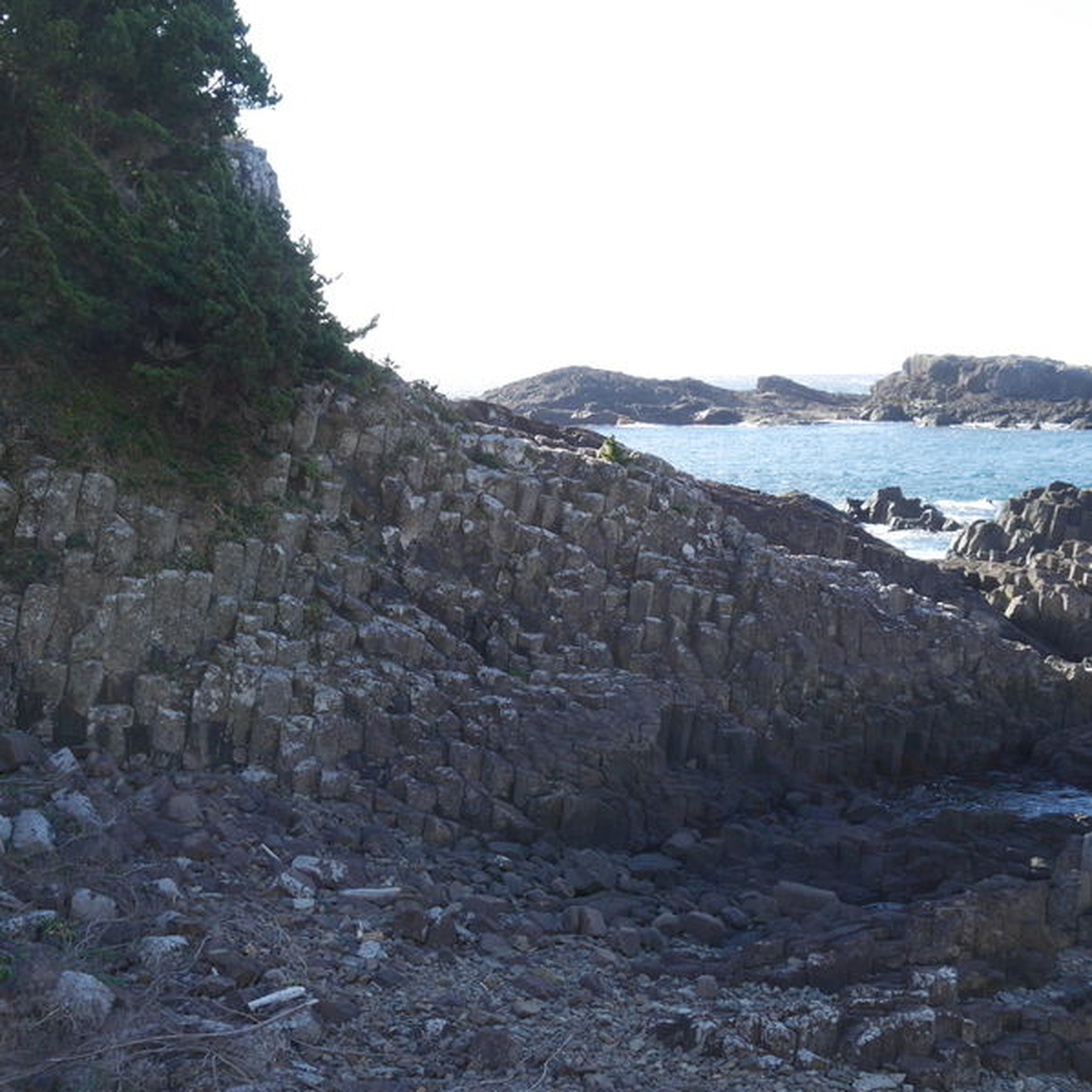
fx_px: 1463
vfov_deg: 40.9
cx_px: 583
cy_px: 553
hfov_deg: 40.9
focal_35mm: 41
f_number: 3.2
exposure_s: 1/500
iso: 200
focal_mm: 17
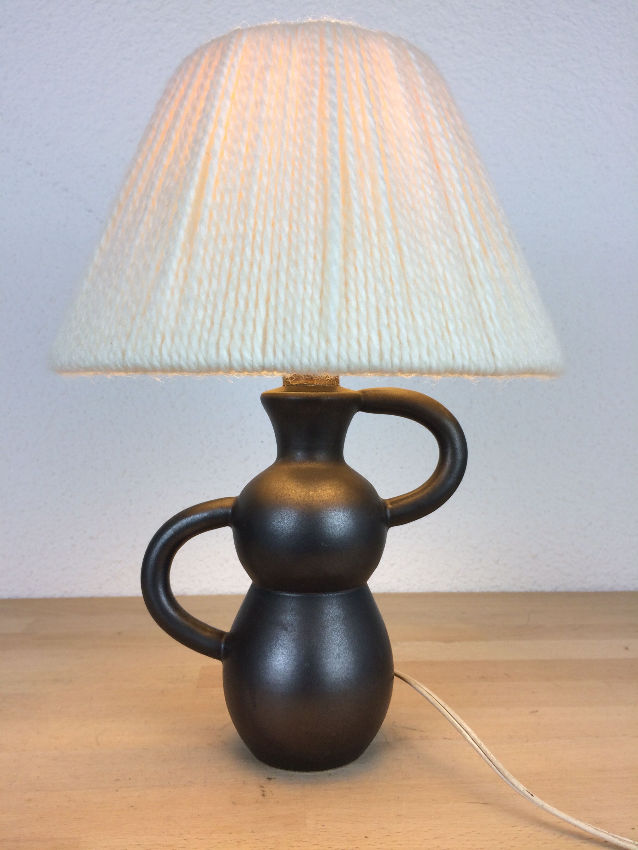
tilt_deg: -1.4
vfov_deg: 61.7
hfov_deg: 48.2
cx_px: 319
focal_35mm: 29
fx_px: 713
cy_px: 425
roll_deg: +1.1
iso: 40
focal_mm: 4.15
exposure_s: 1/100
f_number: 2.2
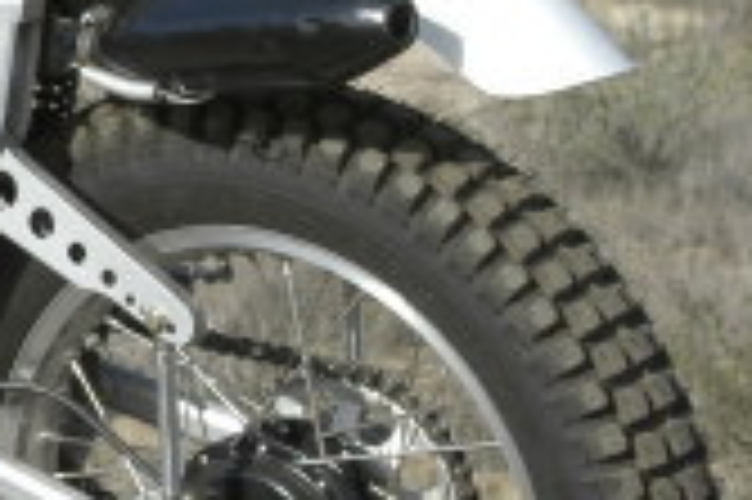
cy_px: 88
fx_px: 3713
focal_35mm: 178
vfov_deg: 7.7
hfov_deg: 11.3
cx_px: -214
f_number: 5.6
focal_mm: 31
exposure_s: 1/500
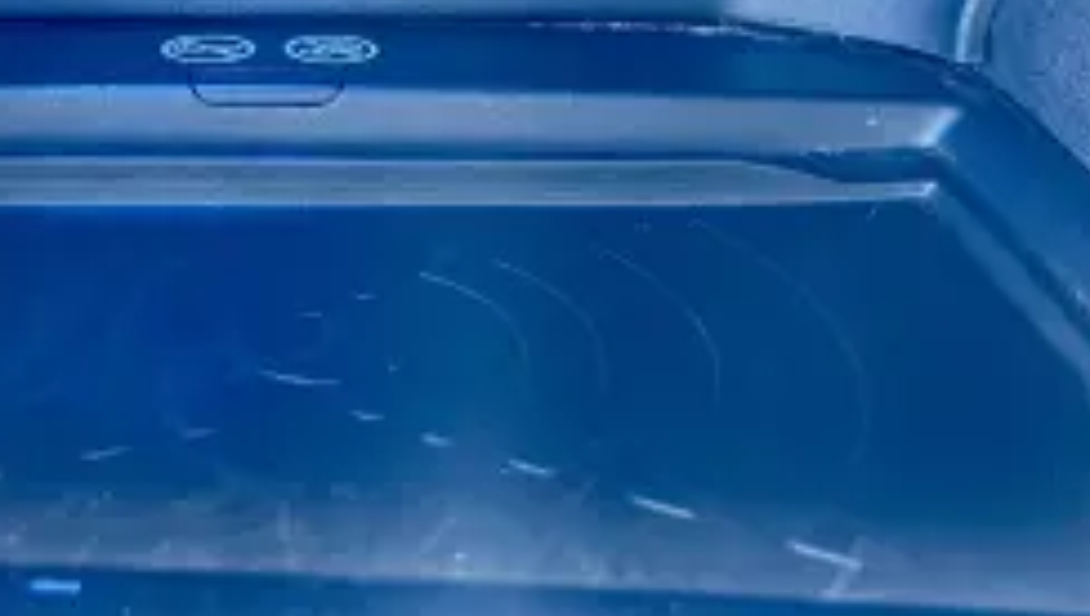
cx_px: 295
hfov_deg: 27.2
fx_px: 2228
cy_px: 192
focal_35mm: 77
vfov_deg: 15.7
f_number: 1.78
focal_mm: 6.86
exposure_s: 1/30
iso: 800
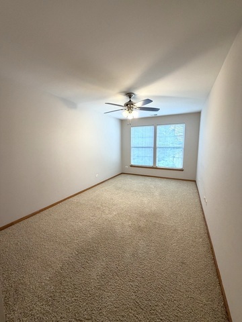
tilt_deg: -7.9
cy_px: 161
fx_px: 130
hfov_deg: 85.7
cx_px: 121
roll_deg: +0.6
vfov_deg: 102.1
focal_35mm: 14
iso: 250
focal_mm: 2.22
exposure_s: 1/120
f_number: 2.2
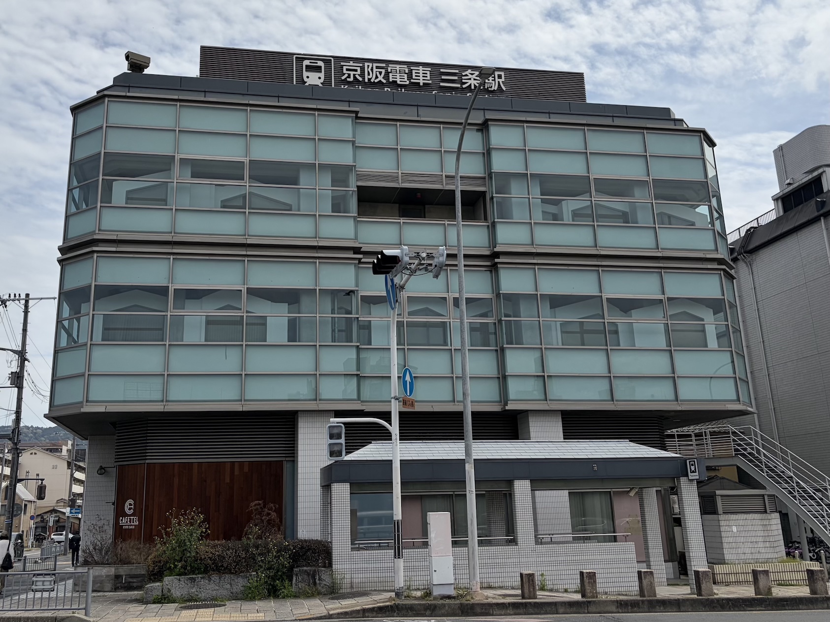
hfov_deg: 67.3
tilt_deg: +17.2
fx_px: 623
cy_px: 311
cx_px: 415
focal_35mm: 26
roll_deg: +1.7
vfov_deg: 53.1
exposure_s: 1/8850
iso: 50
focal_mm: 5.96
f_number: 1.6
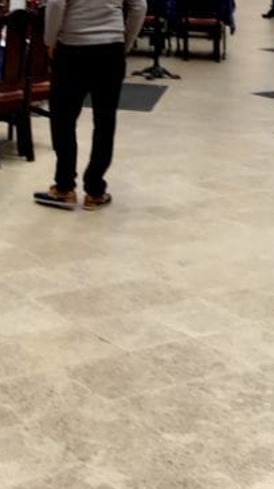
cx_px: -17
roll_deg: -0.1
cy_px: -161
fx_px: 1153
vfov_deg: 21.5
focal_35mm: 89
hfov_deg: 13.3
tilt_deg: +2.5
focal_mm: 4.15
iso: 32
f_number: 2.2
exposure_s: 1/50
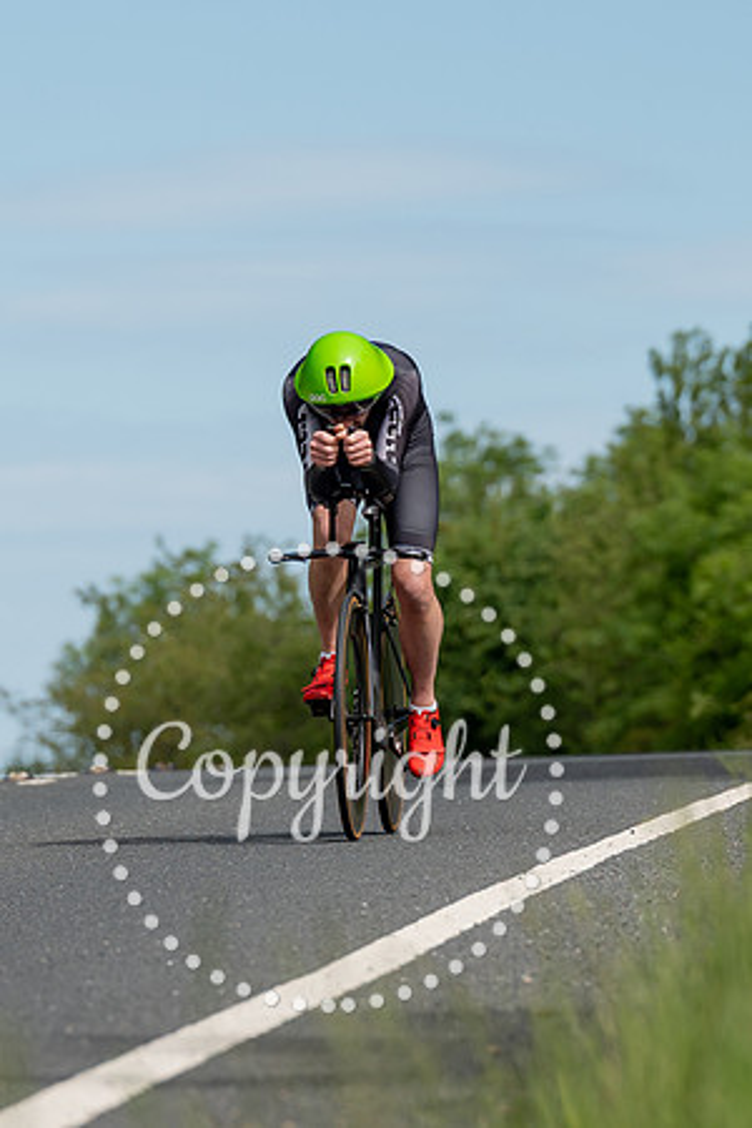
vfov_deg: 4.6
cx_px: 383
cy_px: 502
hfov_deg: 3.1
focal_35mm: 445
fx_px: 13944
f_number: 5
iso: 125
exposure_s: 1/1000
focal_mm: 200
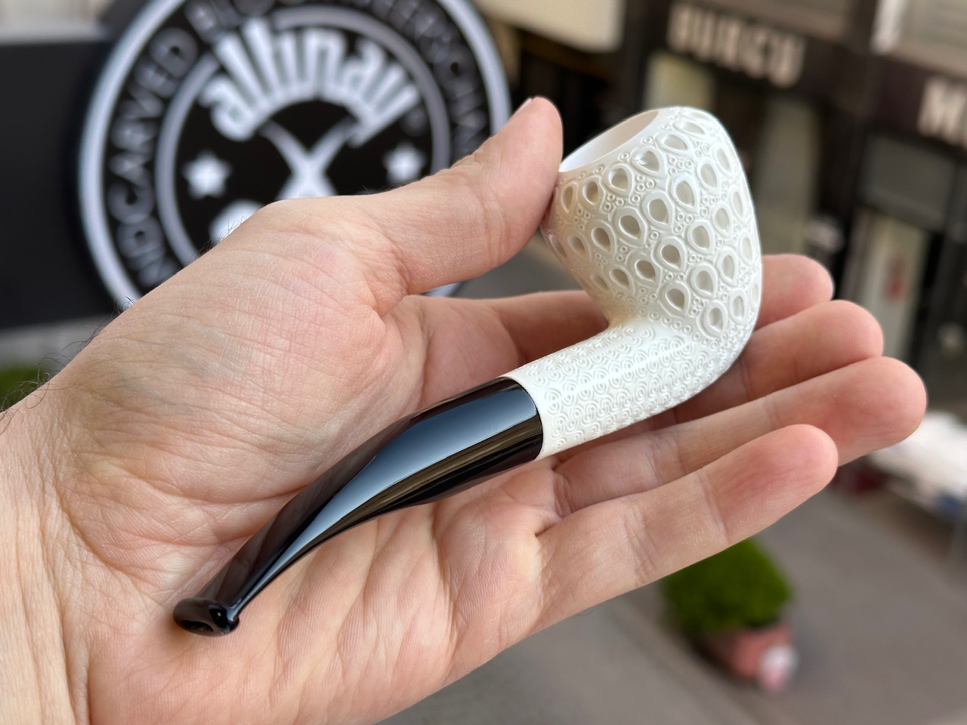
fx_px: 1341
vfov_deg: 30.3
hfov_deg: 39.7
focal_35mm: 48
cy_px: 362
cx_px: 484
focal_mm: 6.86
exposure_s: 1/355
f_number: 1.78
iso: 64
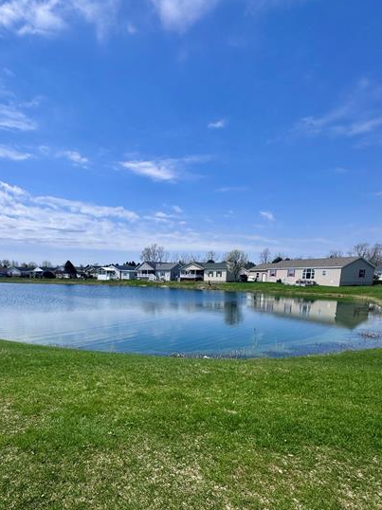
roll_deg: +0.7
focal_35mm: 20
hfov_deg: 64.8
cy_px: 328
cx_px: 139
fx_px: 295
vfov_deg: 79.8
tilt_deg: -8.3
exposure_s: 1/2674
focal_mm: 2.22
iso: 40
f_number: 2.2
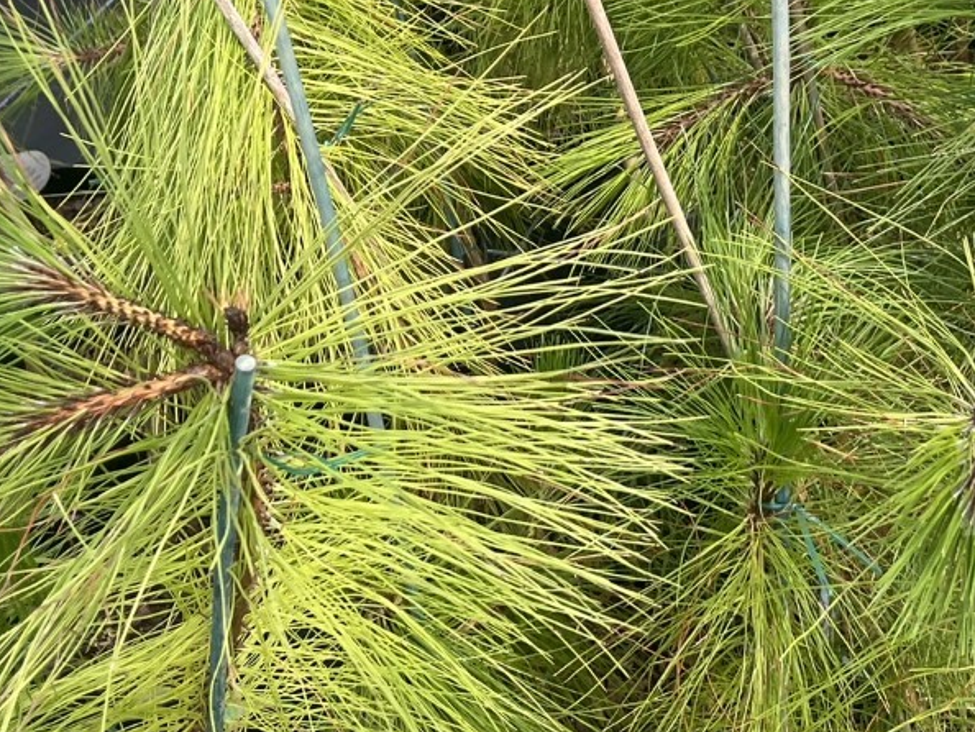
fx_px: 1775
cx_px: 609
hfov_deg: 30.6
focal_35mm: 63
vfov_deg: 22.8
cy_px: 100
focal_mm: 5.1
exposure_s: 1/577
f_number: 1.6
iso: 50
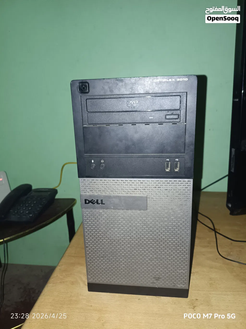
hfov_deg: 53.1
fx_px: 246
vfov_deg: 67.3
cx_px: 123
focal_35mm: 26
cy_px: 164
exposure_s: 1/25
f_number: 1.5
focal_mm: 4.94
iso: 943
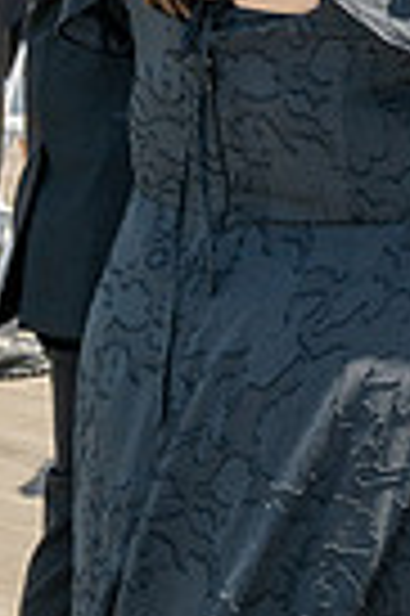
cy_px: -97
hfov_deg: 9.2
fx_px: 2329
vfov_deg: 14.7
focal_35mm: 136
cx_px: 928
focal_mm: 32
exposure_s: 1/200
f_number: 9
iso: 200
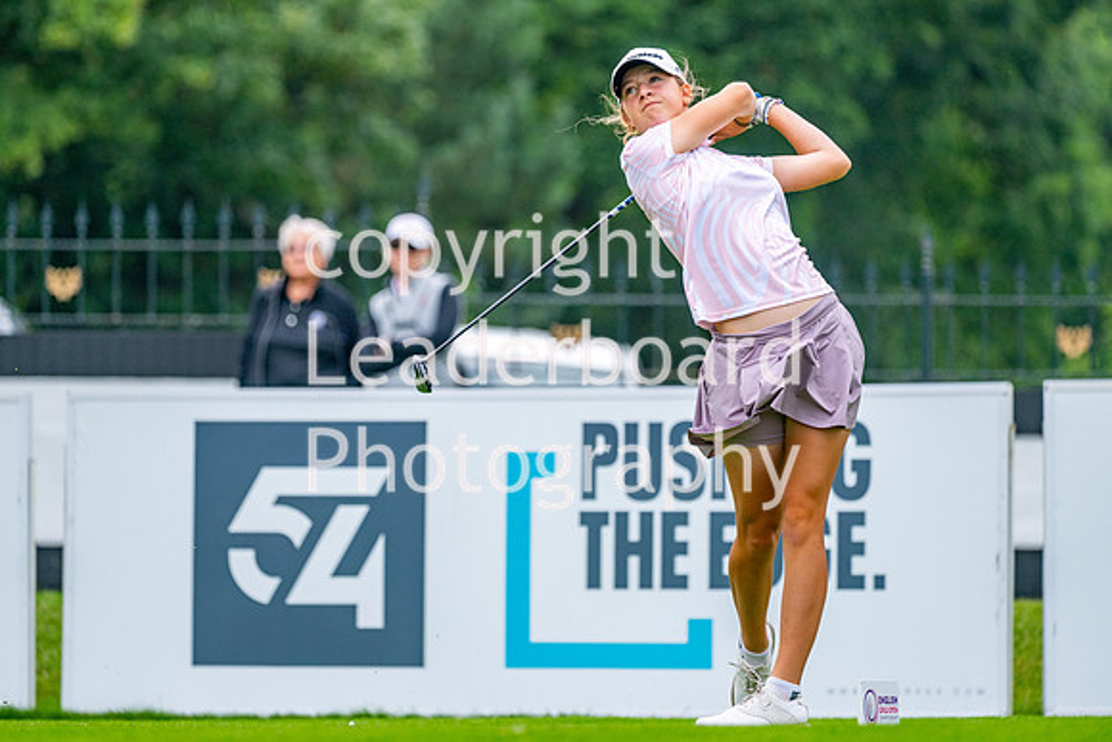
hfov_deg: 5.9
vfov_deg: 4.0
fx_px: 10756
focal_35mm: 348
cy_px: 353
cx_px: 499
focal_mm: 300
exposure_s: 1/3200
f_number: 4.5
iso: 400
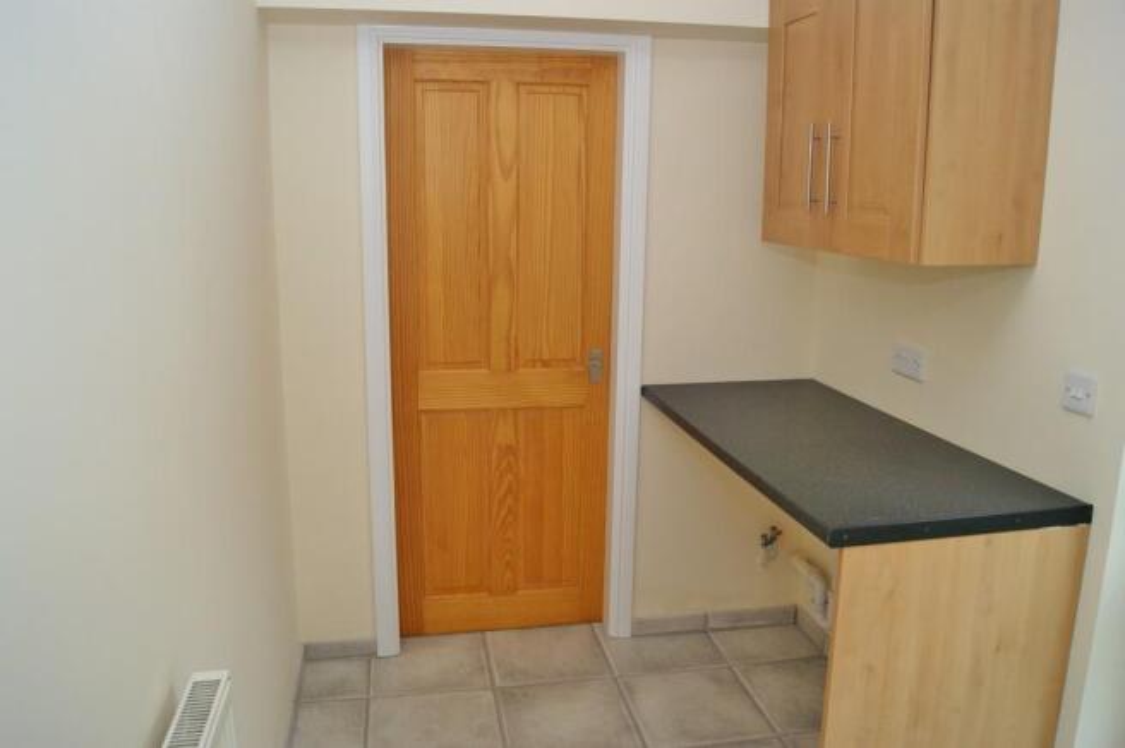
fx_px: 843
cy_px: 374
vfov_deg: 47.8
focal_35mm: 27
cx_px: 562
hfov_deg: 67.4
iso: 400
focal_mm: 18
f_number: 5.6
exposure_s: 1/60
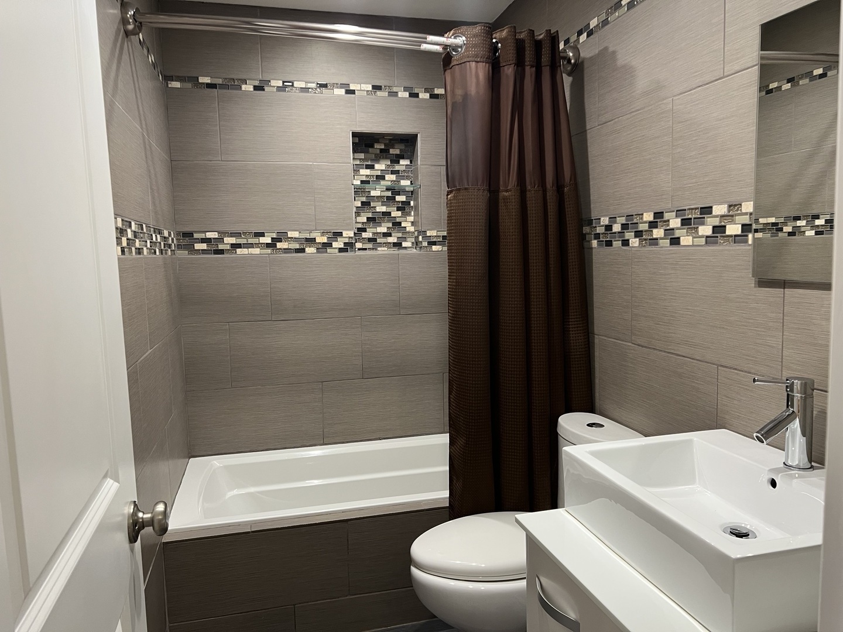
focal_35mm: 26
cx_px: 422
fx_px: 633
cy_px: 316
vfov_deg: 53.1
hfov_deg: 67.3
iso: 200
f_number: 1.5
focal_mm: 5.7
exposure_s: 1/60
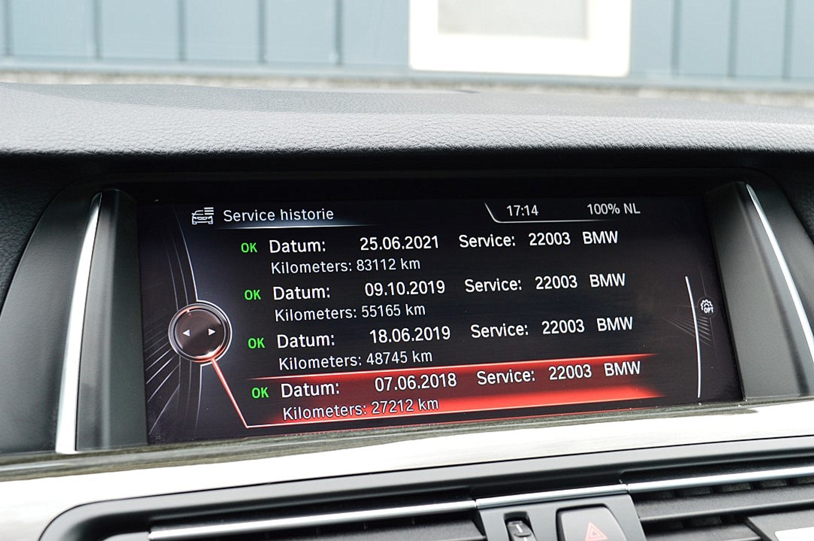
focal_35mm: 48
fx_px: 1084
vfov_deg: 28.0
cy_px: 270
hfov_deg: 41.2
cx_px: 407
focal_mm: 32
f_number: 8
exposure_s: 1/60
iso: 800
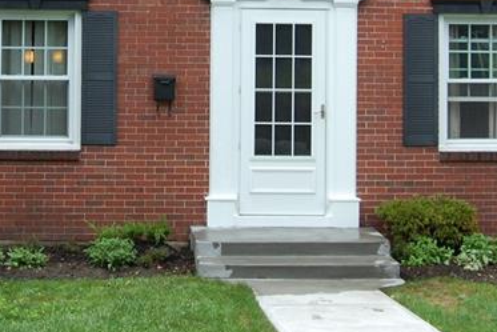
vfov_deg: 15.0
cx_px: 145
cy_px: 13
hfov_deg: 22.5
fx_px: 1243
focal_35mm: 90
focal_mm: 28
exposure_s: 1/125
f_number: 5.6
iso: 200
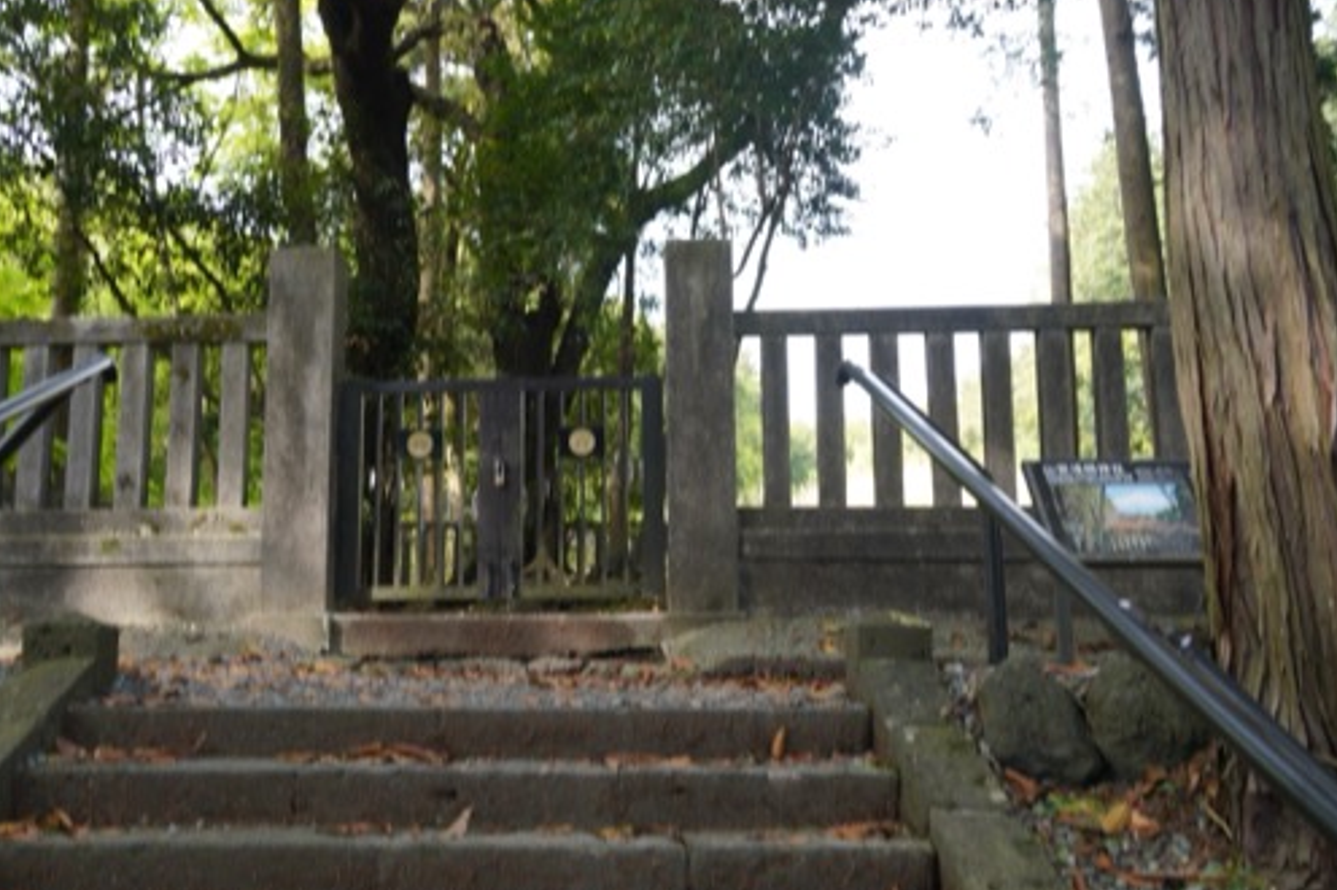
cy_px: 405
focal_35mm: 40
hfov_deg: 48.3
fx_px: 1485
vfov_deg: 33.3
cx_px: 574
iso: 400
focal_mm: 31
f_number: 8
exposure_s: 1/50
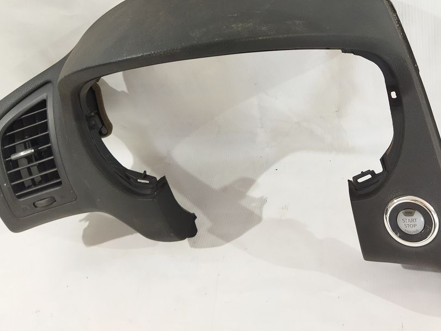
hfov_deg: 46.5
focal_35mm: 40
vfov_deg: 35.3
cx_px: 270
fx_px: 510
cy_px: 87
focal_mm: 4.71
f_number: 1.79
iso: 303
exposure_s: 1/50
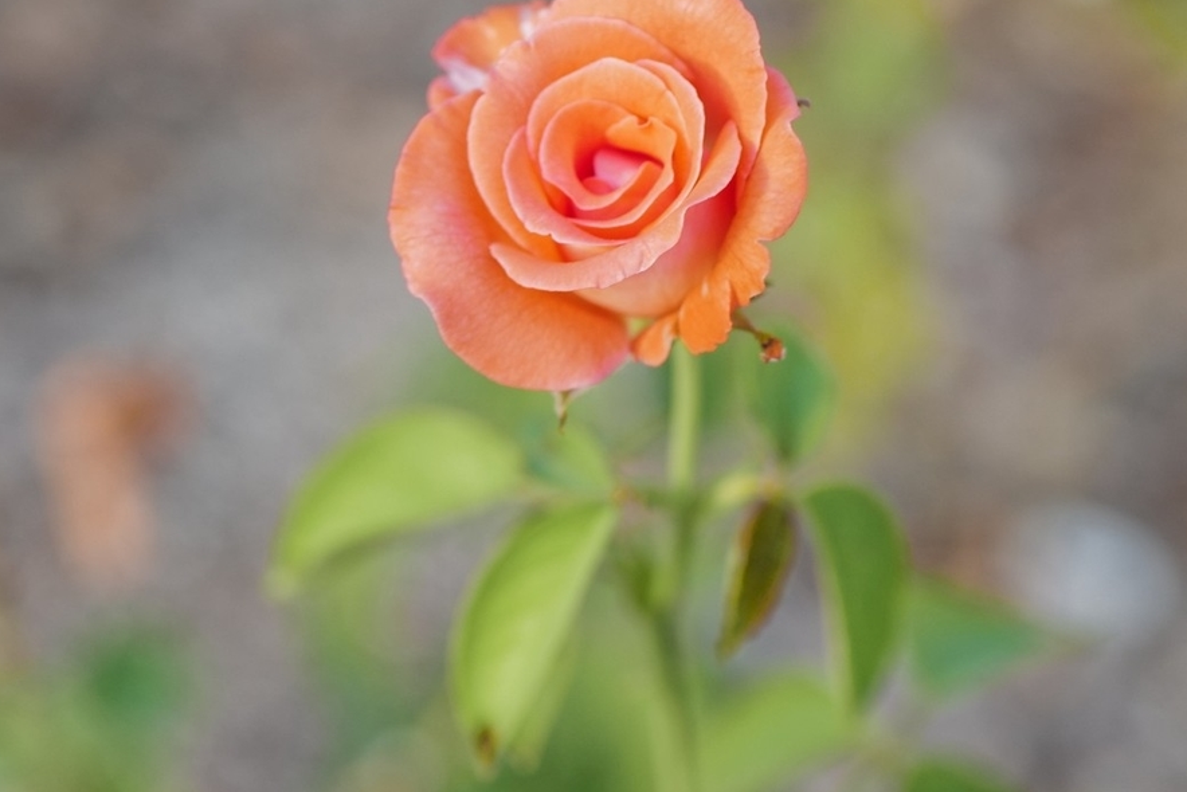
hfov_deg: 50.5
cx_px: 509
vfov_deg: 35.0
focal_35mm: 38
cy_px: 355
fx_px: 1253
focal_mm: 28
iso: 100
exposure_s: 1/50
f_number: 2.8
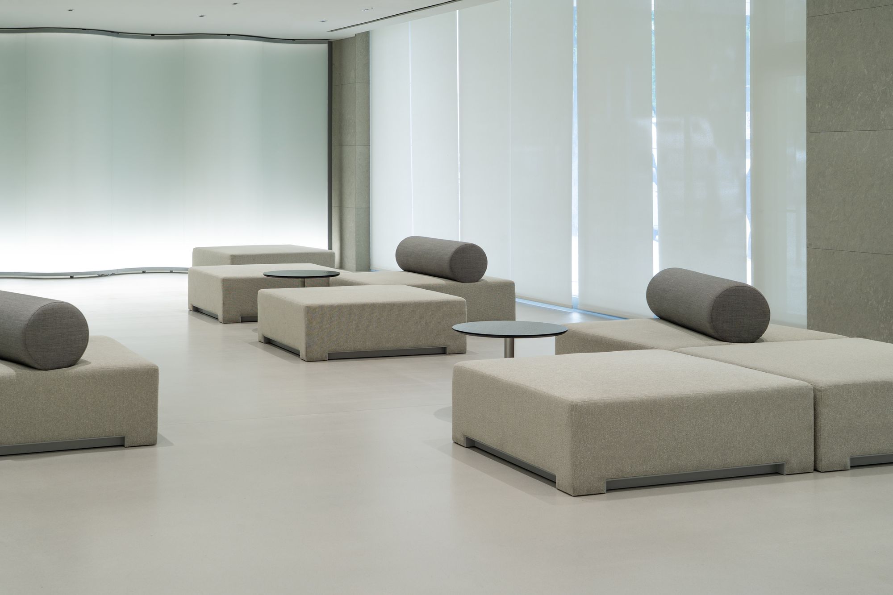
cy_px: 298
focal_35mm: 52
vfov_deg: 26.0
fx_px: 1290
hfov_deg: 38.2
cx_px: 446
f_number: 10
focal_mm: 52
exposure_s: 1/3
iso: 200
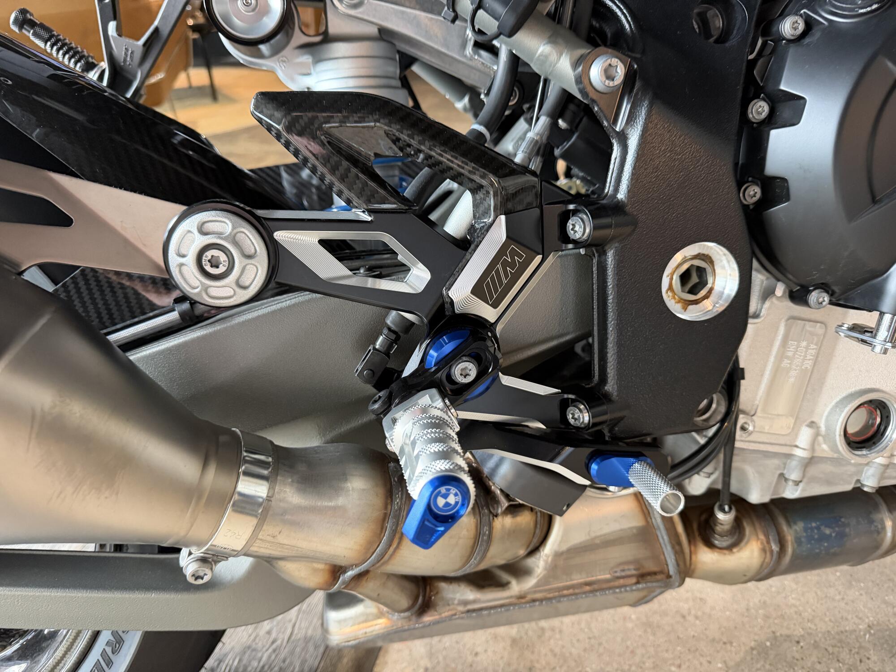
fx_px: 621
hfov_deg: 71.6
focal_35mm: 24
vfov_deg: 56.8
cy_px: 336
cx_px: 448
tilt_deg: -30.1
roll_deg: +2.4
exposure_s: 1/60
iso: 640
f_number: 1.78
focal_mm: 6.76
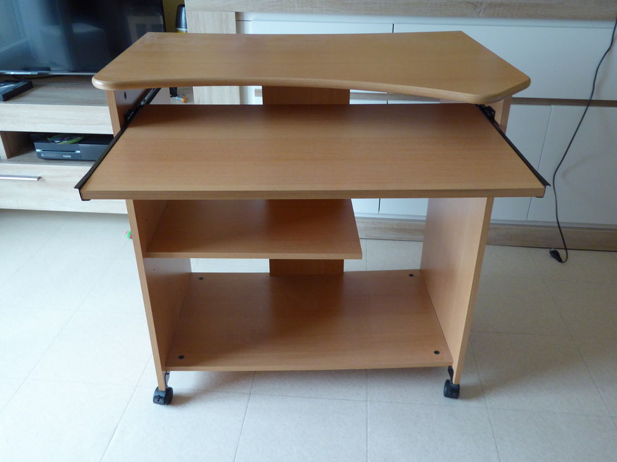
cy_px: 231
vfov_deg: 44.2
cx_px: 308
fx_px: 570
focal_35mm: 32
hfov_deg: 56.8
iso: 400
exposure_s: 1/50
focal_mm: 5.4
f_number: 3.5
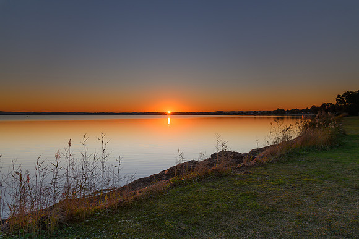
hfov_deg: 72.9
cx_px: 180
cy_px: 120
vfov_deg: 52.5
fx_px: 243
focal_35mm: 24
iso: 64
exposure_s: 1/25
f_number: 8
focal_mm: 24
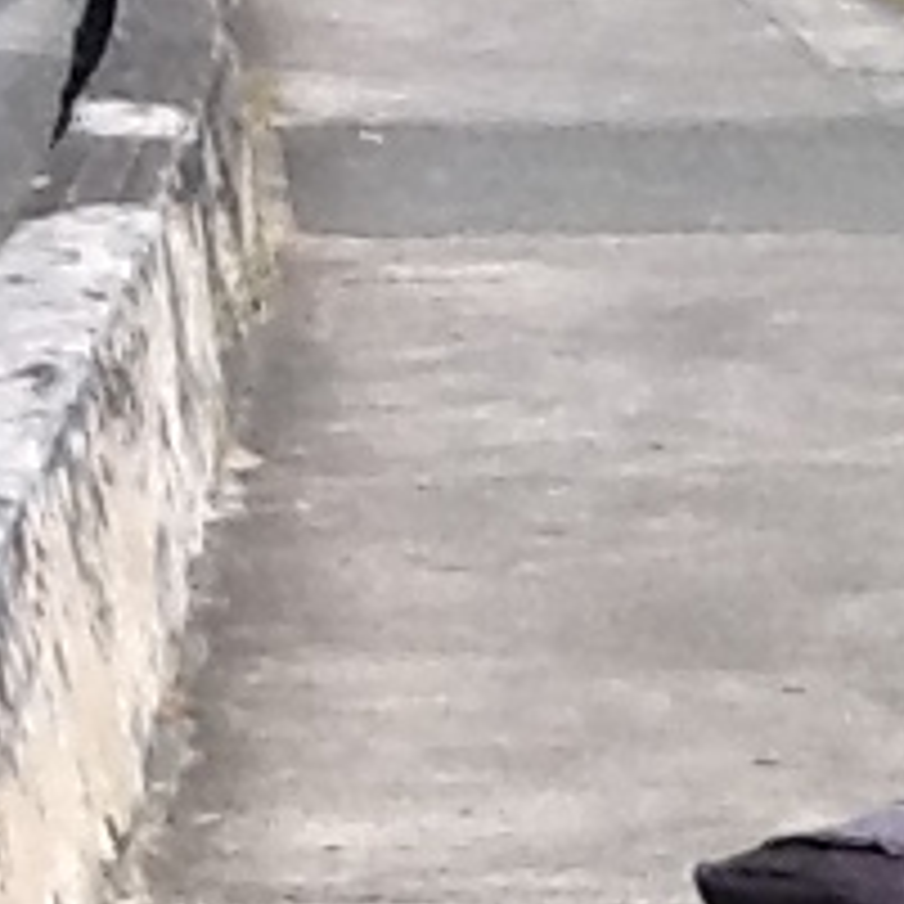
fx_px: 3989
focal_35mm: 135
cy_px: 1462
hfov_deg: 11.1
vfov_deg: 12.2
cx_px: 2096
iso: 80
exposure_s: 1/1575
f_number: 2.4
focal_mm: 2.03
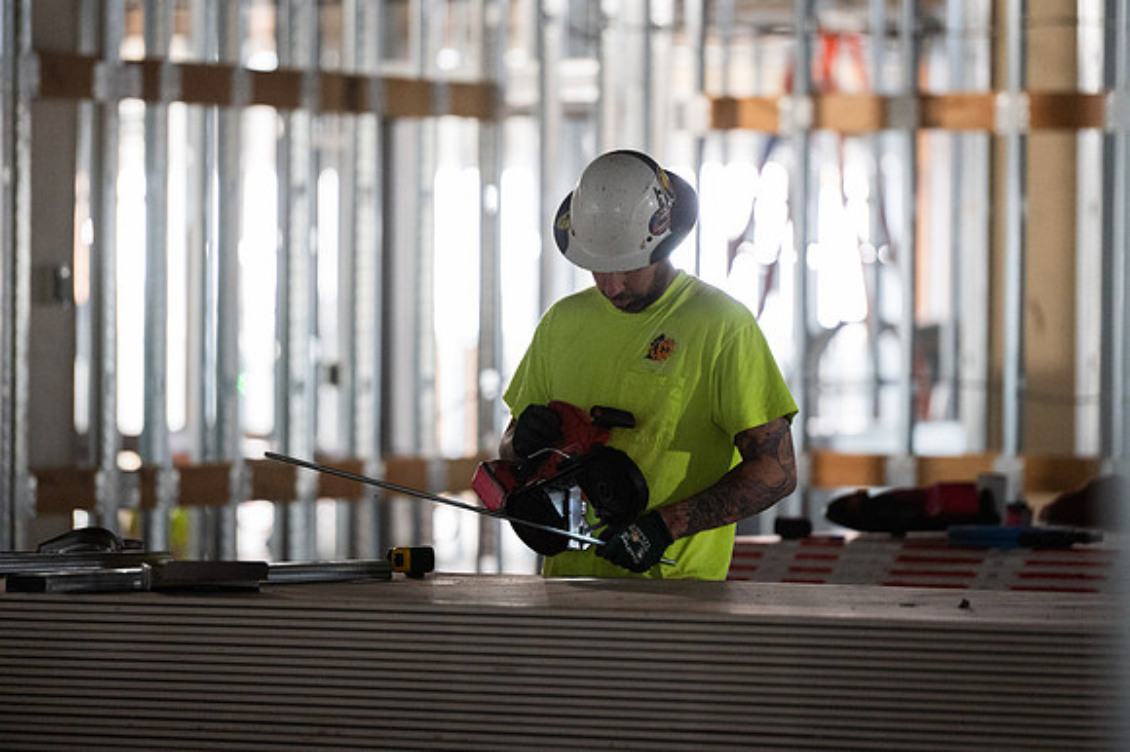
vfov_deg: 6.9
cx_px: 565
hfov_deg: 10.3
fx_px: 6274
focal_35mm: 200
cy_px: 376
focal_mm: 200
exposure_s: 1/400
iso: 8000
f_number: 3.5
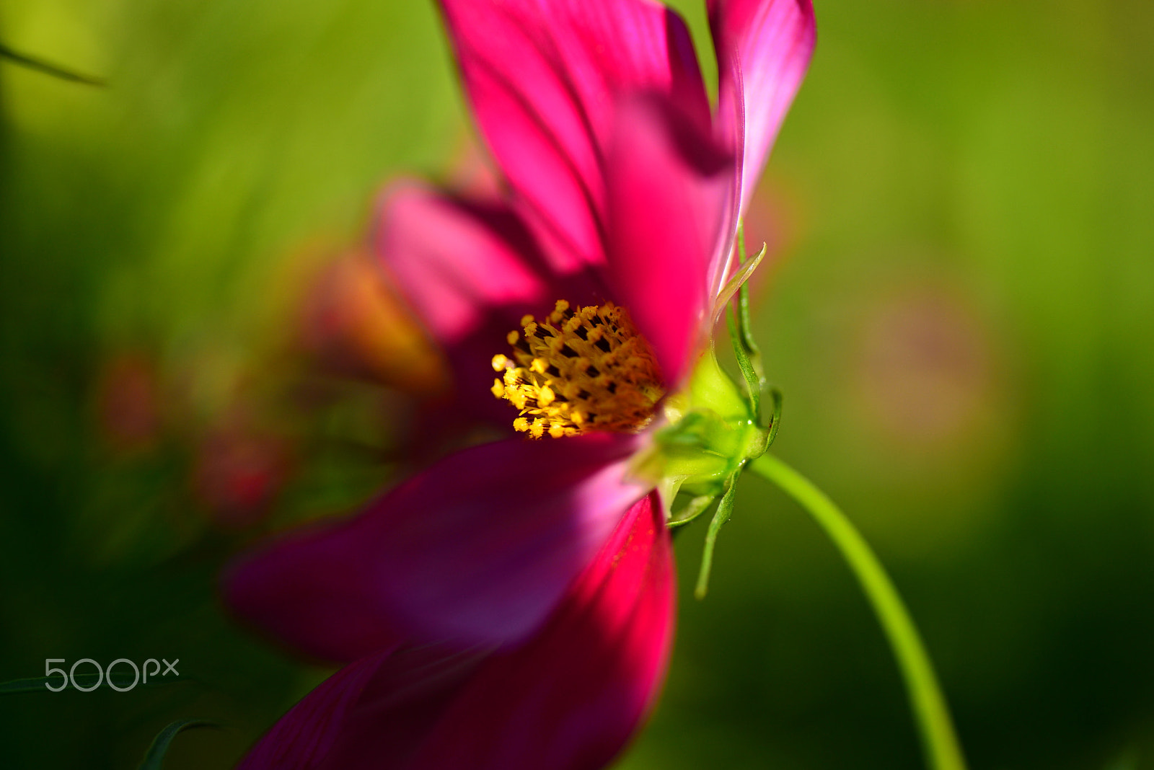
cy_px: 385
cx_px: 577
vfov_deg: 15.2
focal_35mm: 90
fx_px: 2886
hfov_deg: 22.6
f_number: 4
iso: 200
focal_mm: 90
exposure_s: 1/2000
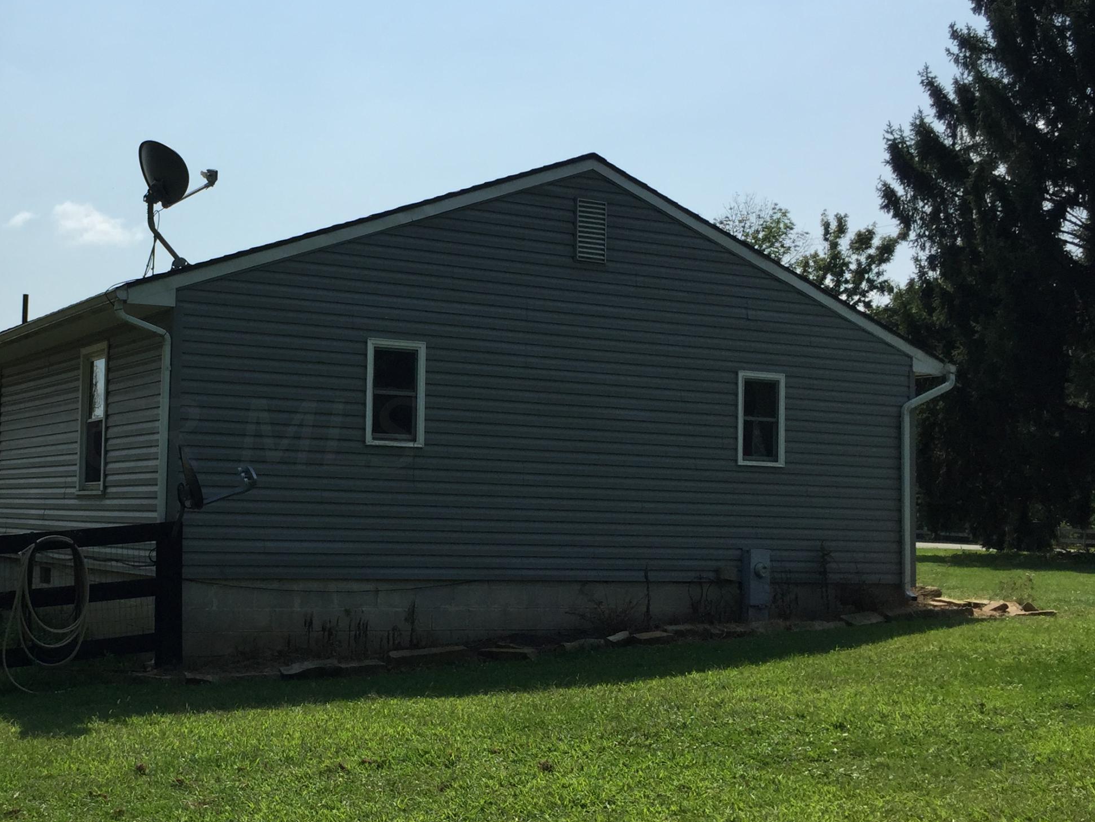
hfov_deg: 40.7
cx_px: 250
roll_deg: -3.3
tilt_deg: +0.9
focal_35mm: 45
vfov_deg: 32.2
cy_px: 434
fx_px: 1424
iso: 32
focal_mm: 4.15
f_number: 2.2
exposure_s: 1/3049
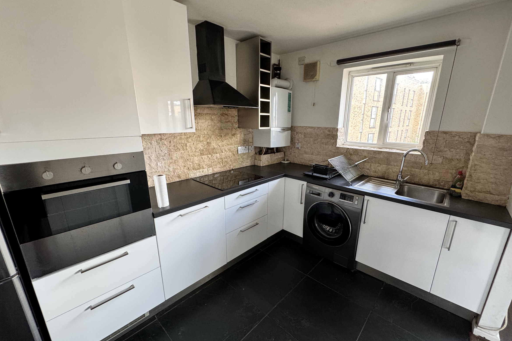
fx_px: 213
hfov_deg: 100.4
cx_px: 263
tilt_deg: -12.7
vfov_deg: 77.3
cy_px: 176
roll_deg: +1.8
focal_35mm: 15
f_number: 2.2
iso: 200
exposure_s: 1/99
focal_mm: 2.22
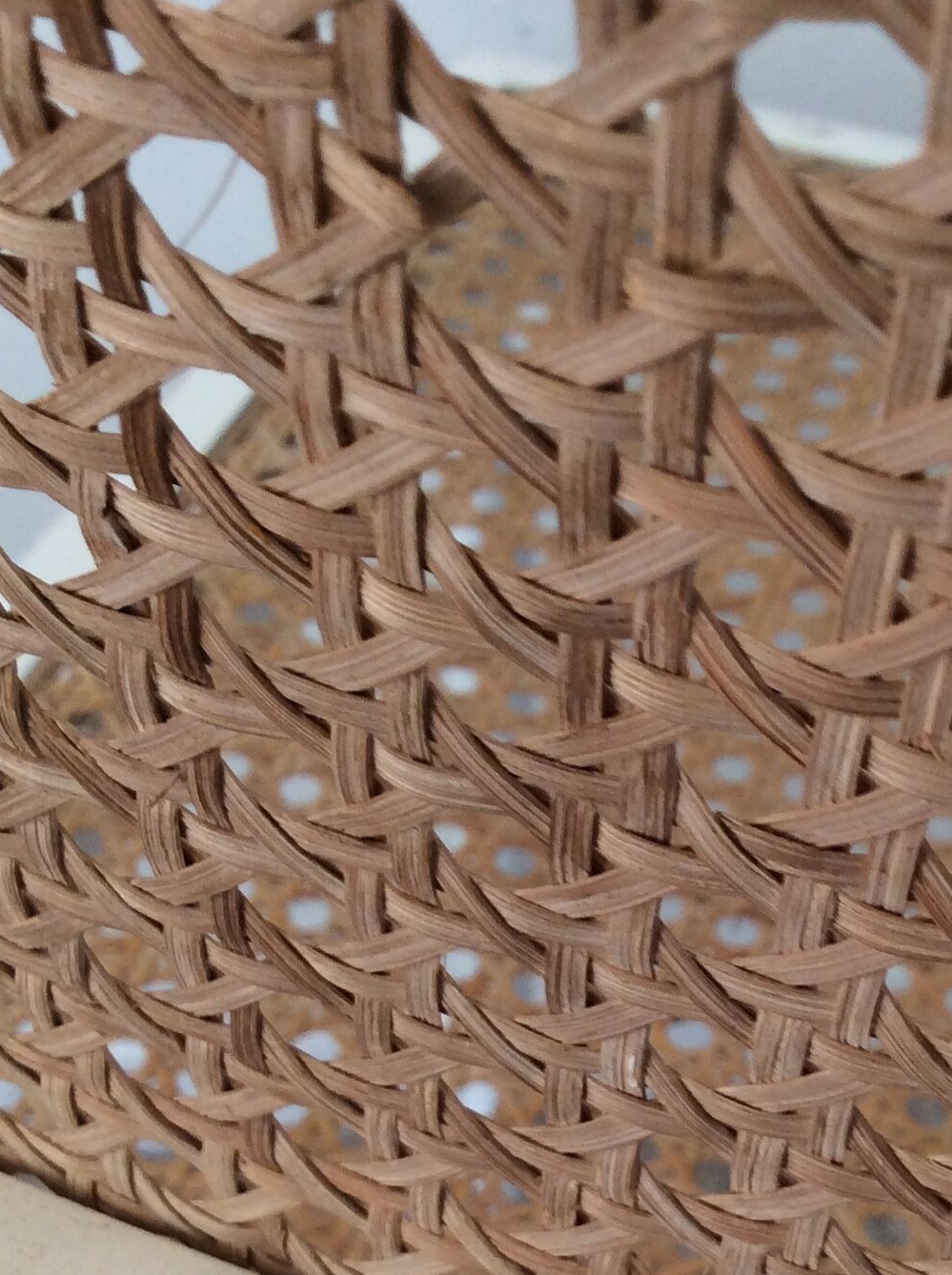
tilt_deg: -48.1
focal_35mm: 62
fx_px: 2280
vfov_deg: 30.5
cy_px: 1020
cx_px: 727
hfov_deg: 23.3
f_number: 2.4
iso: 50
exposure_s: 1/25
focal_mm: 3.3
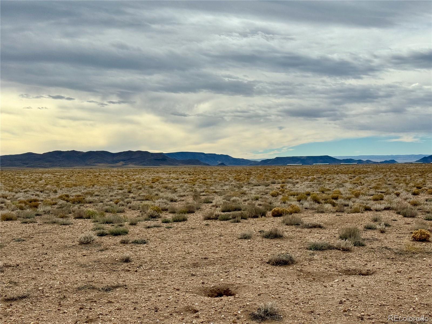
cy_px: 162
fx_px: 599
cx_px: 216
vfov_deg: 30.3
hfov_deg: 39.7
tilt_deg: -0.1
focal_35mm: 48
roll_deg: +0.7
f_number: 1.78
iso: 64
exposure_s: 1/9009
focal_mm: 6.76
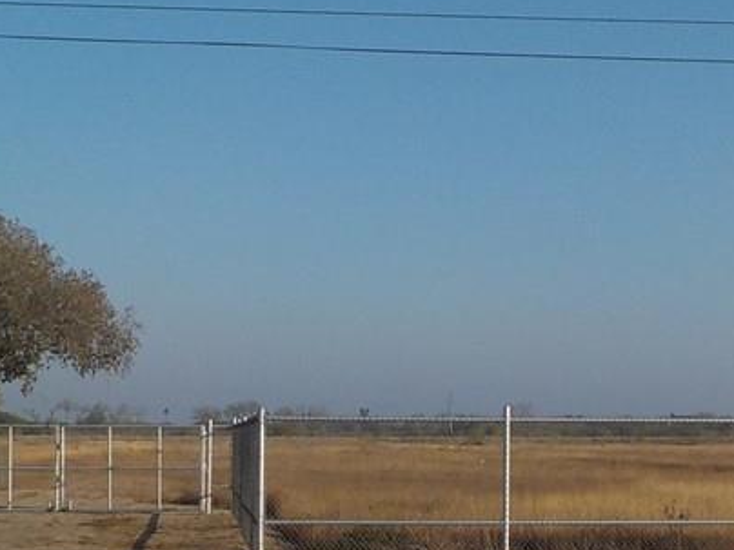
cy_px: 427
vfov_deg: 19.2
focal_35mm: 76
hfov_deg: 25.6
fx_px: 1612
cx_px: 427
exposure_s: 1/1600
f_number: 3.3
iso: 125
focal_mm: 4.1
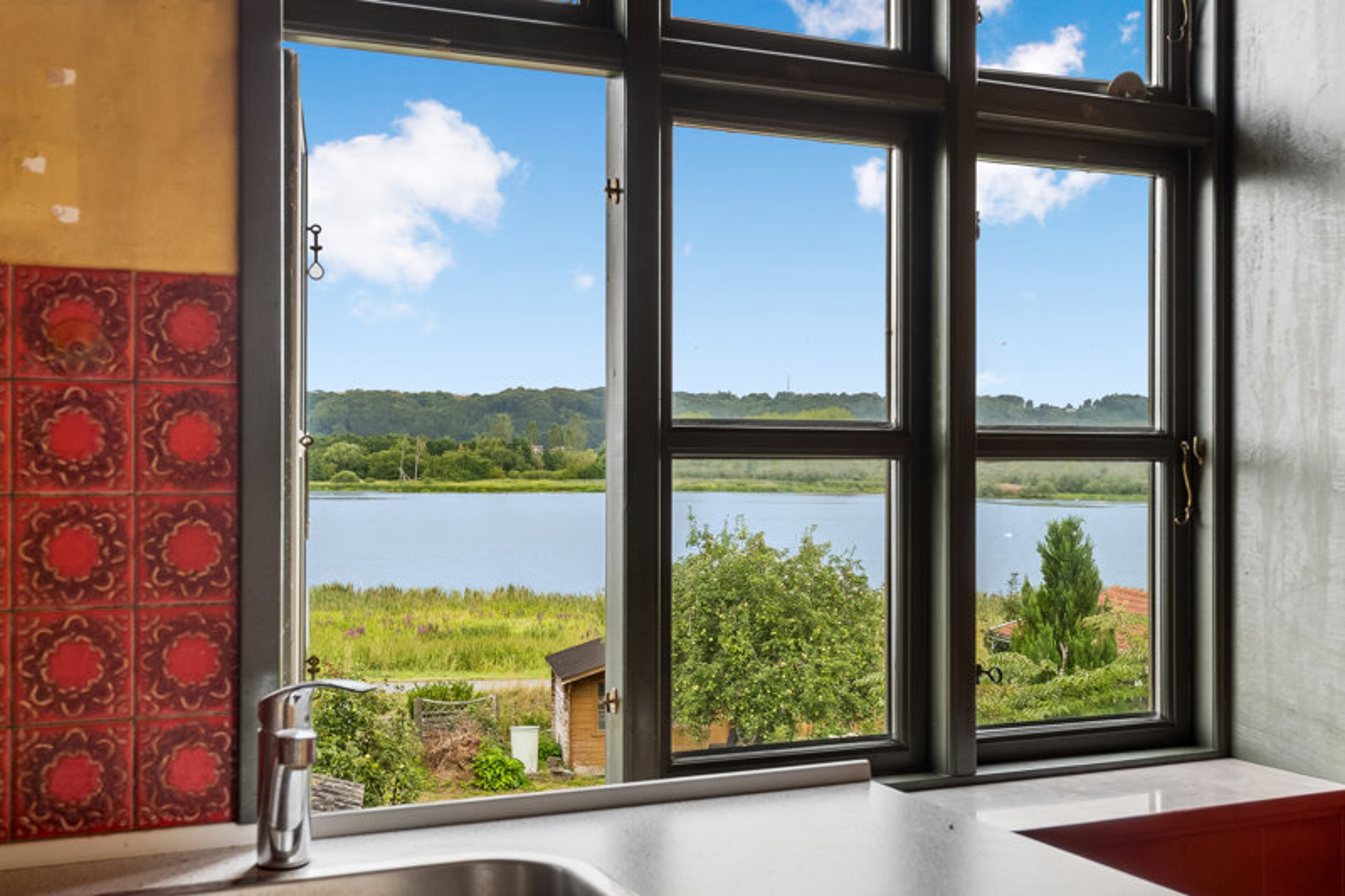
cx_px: 672
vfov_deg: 35.9
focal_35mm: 37
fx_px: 1382
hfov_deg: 51.9
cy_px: 448
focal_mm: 25
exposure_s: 1/100
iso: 200
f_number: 8
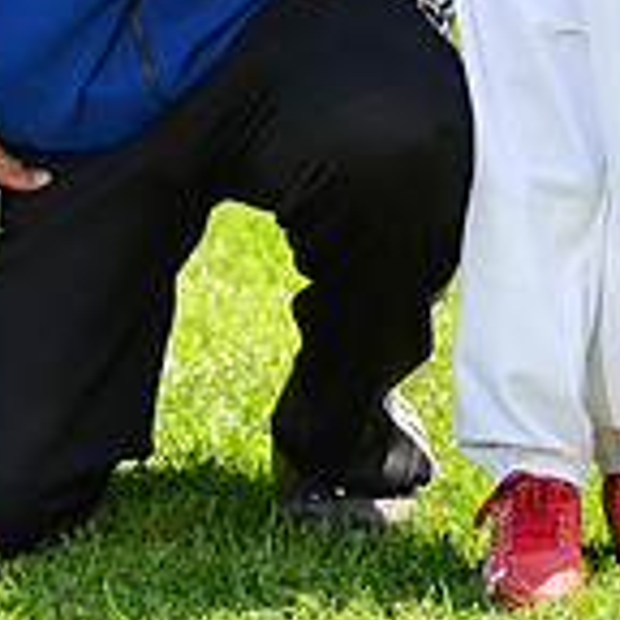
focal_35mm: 397
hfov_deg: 4.4
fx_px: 8045
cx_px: 424
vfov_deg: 4.4
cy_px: -456
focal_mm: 116
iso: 100
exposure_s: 1/250
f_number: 5
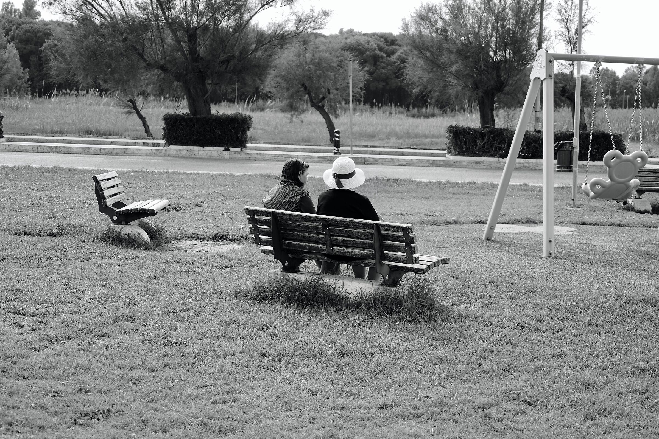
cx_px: 330
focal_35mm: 70
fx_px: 1281
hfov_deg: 28.8
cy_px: 220
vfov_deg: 19.5
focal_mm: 70
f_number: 8
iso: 50
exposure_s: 1/60
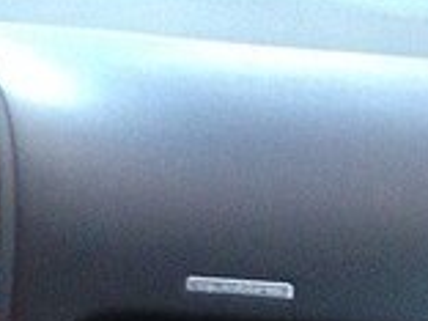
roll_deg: -0.1
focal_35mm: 140
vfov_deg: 10.3
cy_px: 446
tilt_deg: -24.4
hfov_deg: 13.5
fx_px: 1731
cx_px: -159
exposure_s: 1/20
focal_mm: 4.12
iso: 400
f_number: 2.4
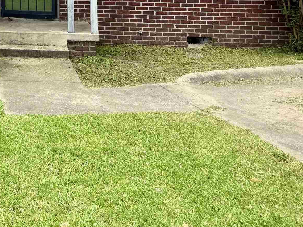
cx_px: -53
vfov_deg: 21.1
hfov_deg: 27.4
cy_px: -68
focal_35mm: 63
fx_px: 552
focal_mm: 6.76
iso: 100
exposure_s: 1/2299
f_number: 1.78
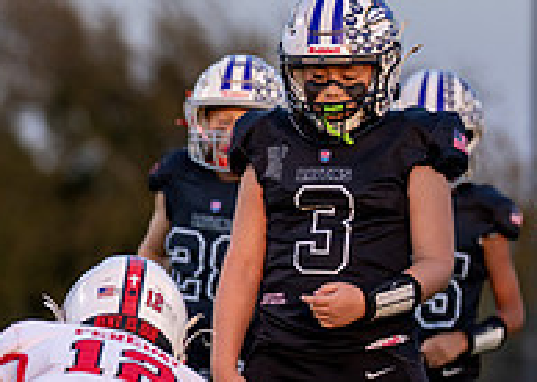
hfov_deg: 3.2
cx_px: -233
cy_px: 307
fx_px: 9564
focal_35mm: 628
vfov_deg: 2.3
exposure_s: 1/1250
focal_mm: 200
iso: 500
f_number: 2.8
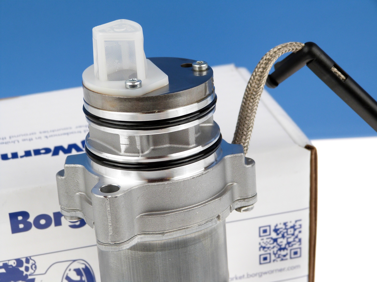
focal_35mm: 84
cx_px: 188
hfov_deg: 23.3
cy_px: 141
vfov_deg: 17.6
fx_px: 915
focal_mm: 15.1
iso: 100
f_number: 3.4
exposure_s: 1/80
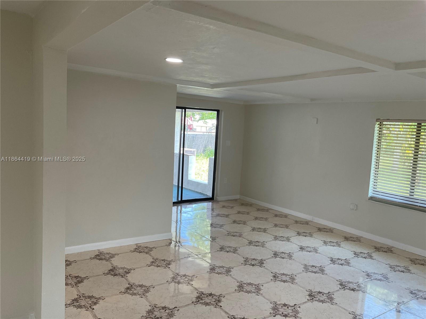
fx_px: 357
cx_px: 213
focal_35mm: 29
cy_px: 160
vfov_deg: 48.2
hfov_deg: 61.7
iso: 50
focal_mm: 3
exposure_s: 1/120
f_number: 1.8
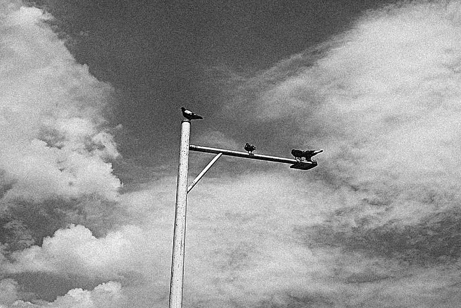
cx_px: 230
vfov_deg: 27.0
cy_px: 154
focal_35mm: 50
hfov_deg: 39.6
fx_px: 640
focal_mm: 18.3
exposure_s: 1/1600
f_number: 2.8
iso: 160
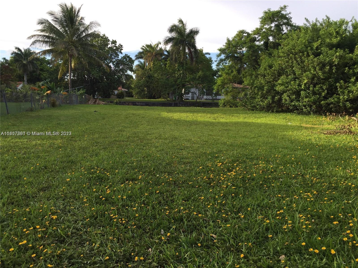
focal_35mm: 29
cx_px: 179
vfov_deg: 48.2
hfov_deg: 61.7
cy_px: 134
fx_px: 300
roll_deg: -2.1
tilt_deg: -6.0
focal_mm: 4.15
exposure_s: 1/302
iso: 32
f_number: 2.2
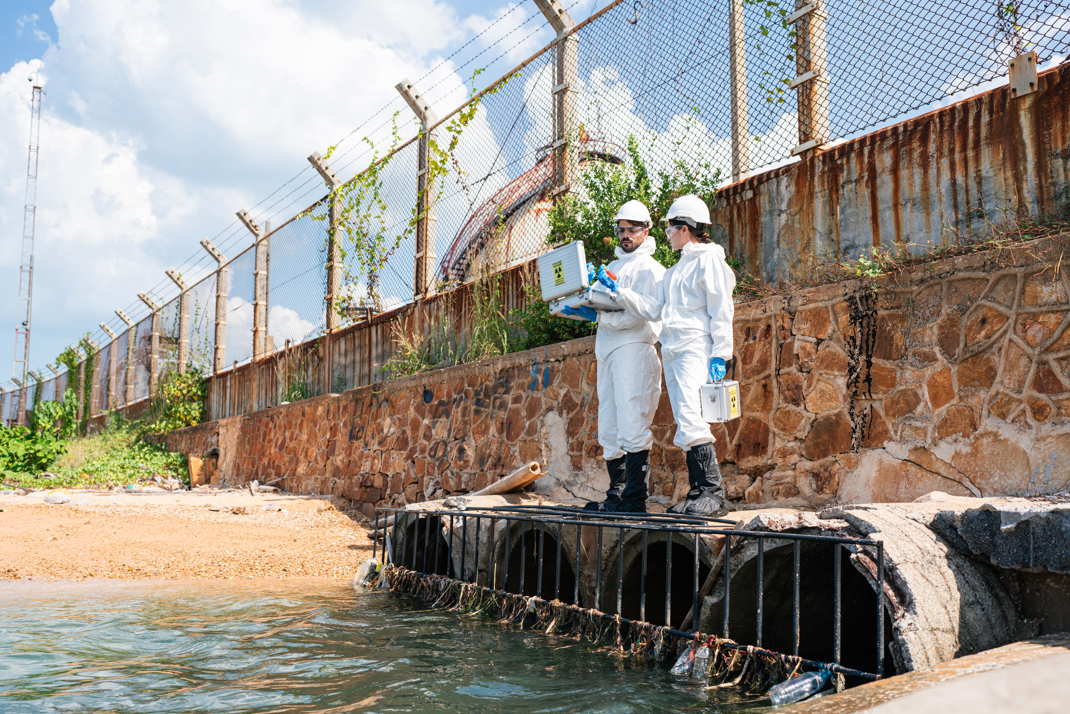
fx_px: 1040
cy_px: 357
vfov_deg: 37.9
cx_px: 535
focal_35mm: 35
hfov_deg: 54.4
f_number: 3.5
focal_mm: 35
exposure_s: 1/1000
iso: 100
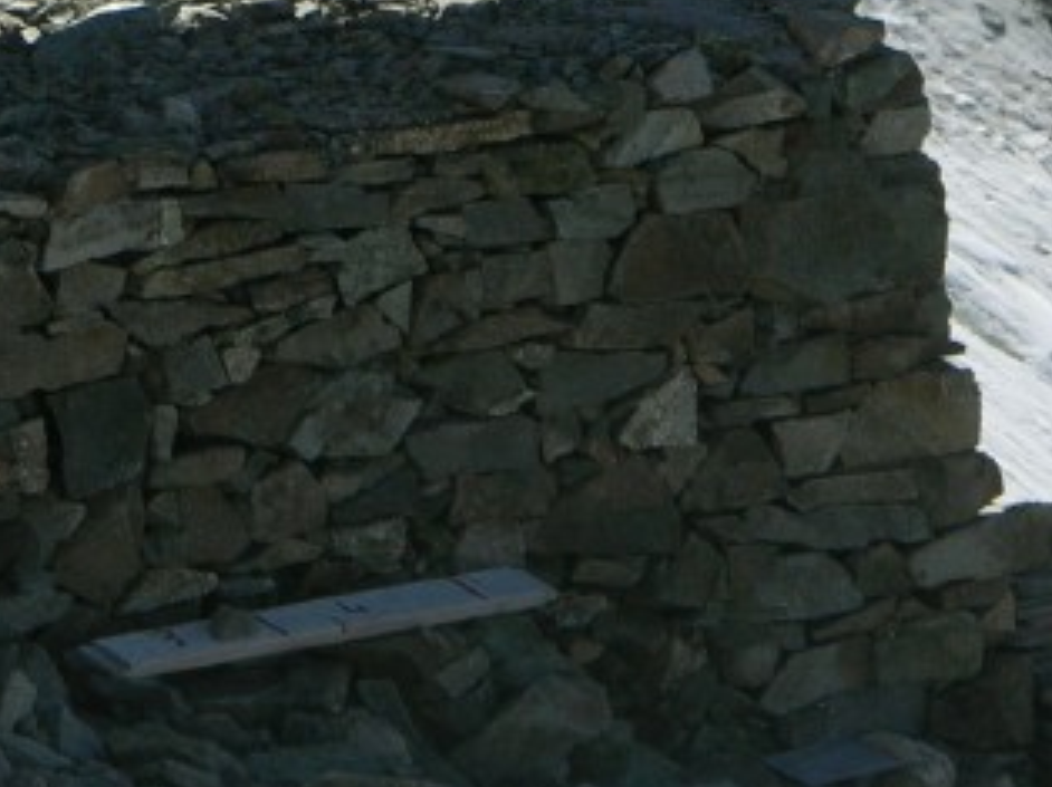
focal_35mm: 457
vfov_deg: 3.2
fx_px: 13878
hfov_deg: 4.3
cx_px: -392
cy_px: -476
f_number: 5.4
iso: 50
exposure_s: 1/324
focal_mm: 34.7
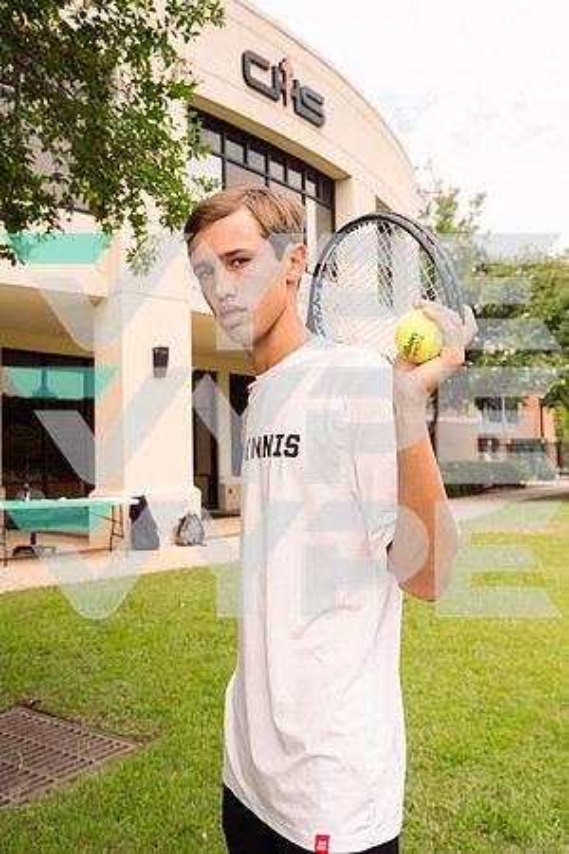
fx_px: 782
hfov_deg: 40.0
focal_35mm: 33
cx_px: 284
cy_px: 427
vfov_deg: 57.2
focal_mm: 33
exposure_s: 1/200
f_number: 7.1
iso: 100
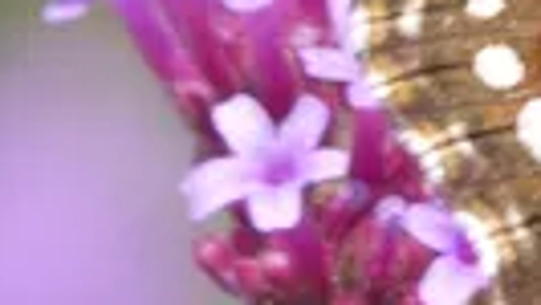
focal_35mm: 2467
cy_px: 537
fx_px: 35411
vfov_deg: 0.5
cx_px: 712
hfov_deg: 0.9
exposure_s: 1/100
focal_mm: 84
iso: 100
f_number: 5.6
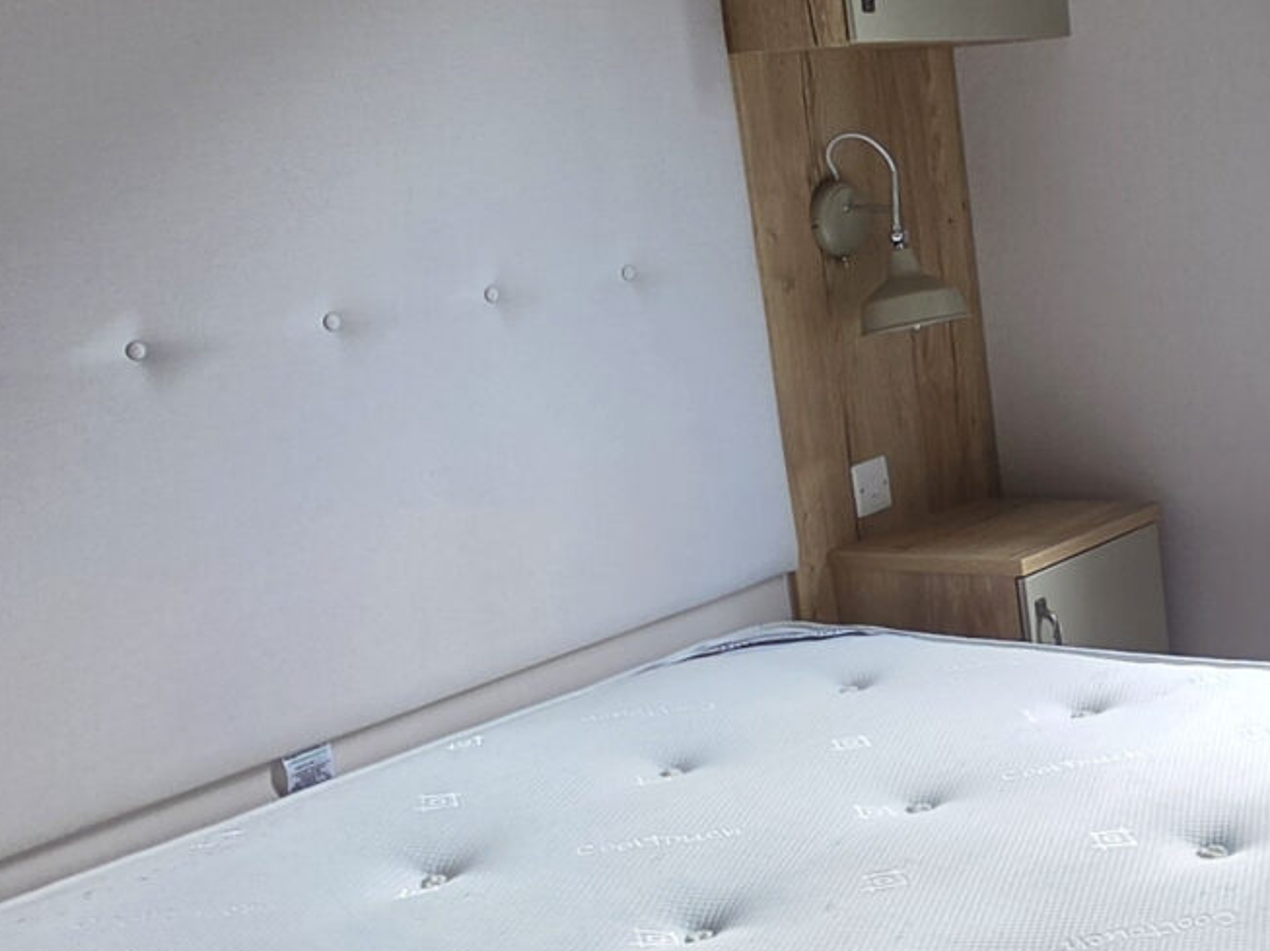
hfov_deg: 34.4
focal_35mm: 51
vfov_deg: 28.4
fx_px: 1870
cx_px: 1247
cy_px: 622
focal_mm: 2.2
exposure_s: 1/100
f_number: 1.9
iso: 32
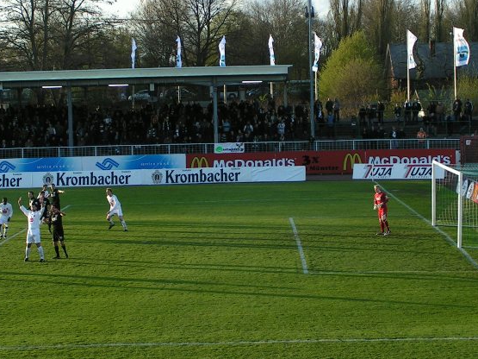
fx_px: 1353
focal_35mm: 98
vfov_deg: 15.0
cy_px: 104
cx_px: 212
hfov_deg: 20.0
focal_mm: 10.5
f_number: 4.5
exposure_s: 1/160
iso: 50
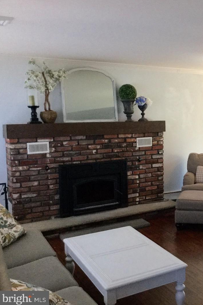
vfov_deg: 44.5
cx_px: 206
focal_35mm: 44
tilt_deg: -8.4
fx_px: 372
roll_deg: +0.1
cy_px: 151
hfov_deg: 28.5
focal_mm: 3.3
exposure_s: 1/30
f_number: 2.4
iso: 40
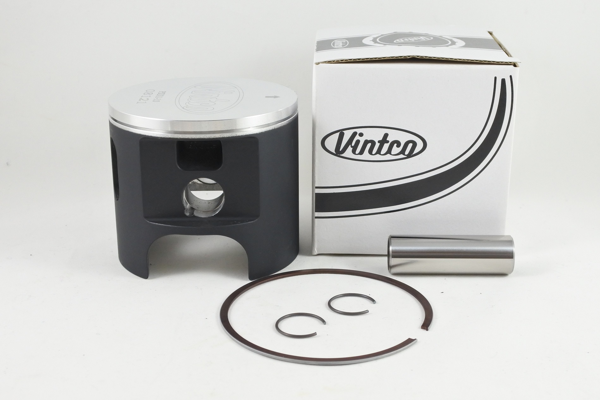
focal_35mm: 39
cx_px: 300
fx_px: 650
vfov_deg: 34.2
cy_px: 200
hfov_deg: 49.6
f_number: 4.2
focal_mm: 14.7
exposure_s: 1/125
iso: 560
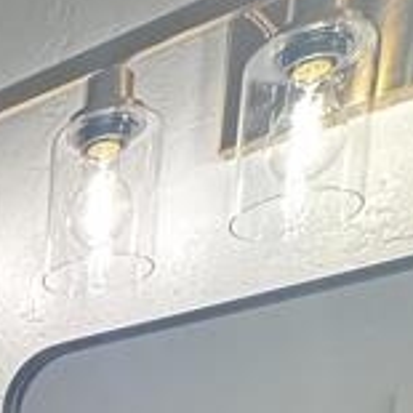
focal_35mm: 82
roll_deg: -0.5
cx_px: -402
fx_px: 1107
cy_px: 895
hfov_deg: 16.4
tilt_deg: -10.3
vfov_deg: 15.4
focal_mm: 2.22
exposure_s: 1/120
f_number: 2.2
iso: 125
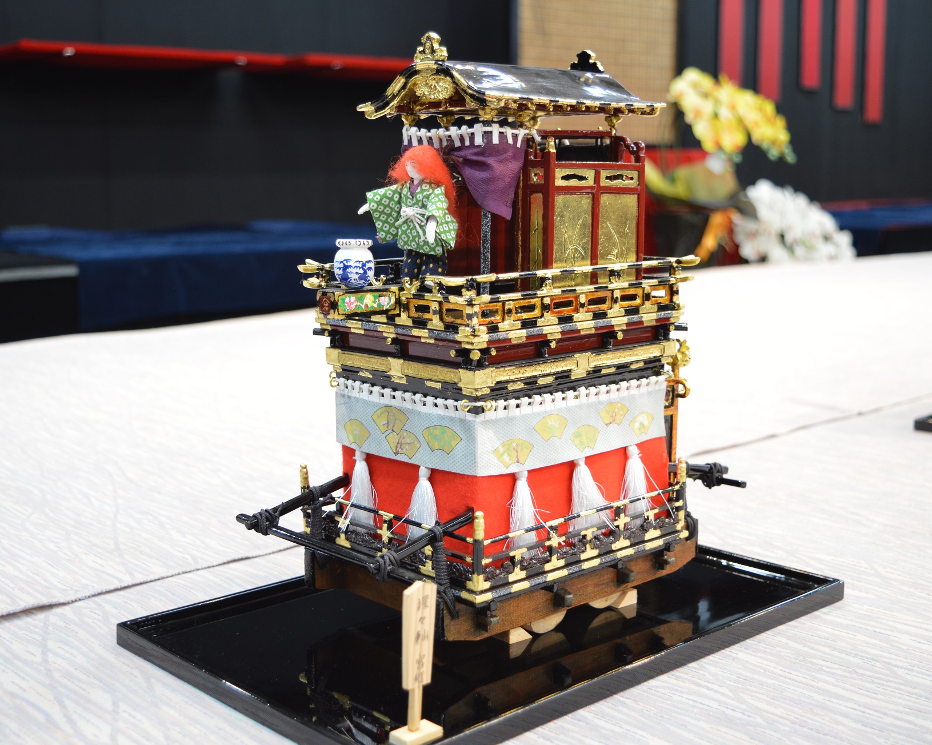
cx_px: 419
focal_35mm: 47
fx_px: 1284
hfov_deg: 39.8
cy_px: 372
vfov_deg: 32.4
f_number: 4
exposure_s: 1/25
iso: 400
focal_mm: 27
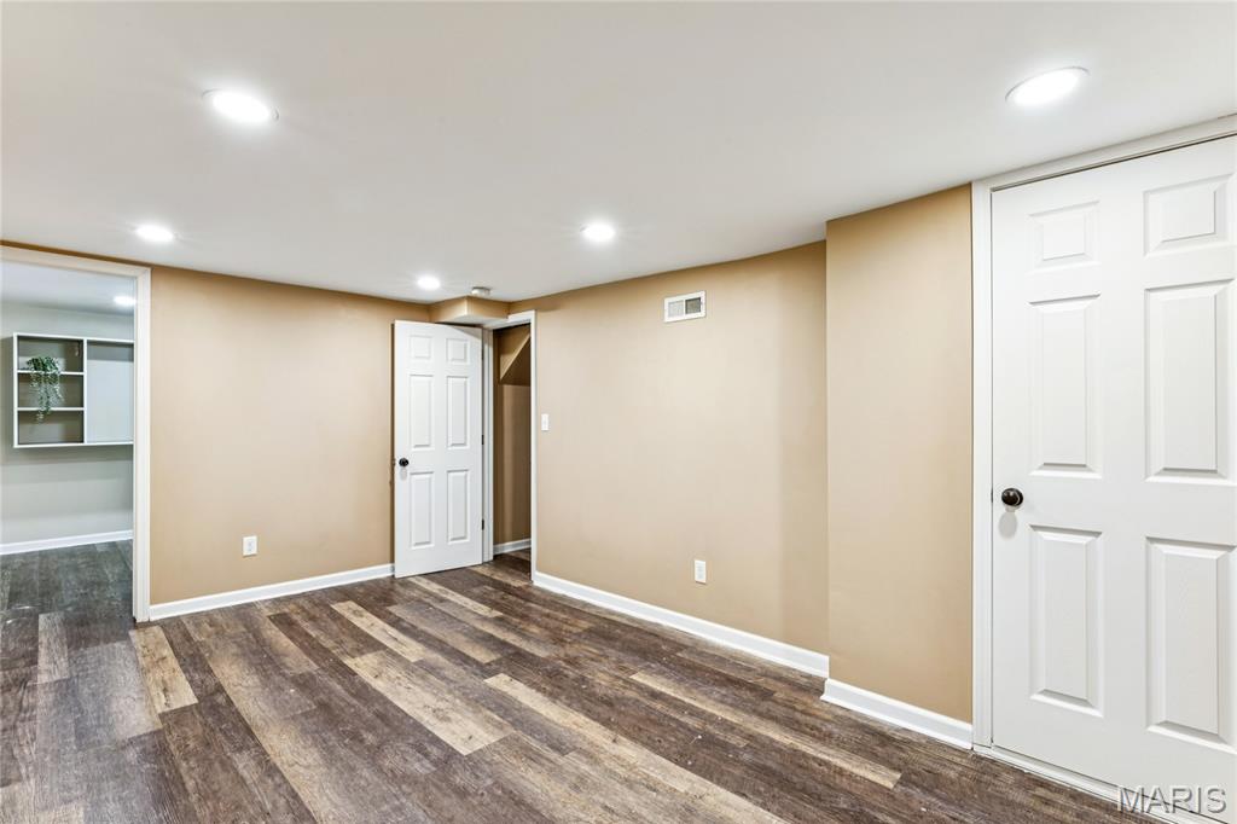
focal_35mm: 16
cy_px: 412
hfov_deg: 96.0
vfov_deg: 73.0
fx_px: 556
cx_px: 618
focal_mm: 16.2
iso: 320
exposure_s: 1/4
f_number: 13
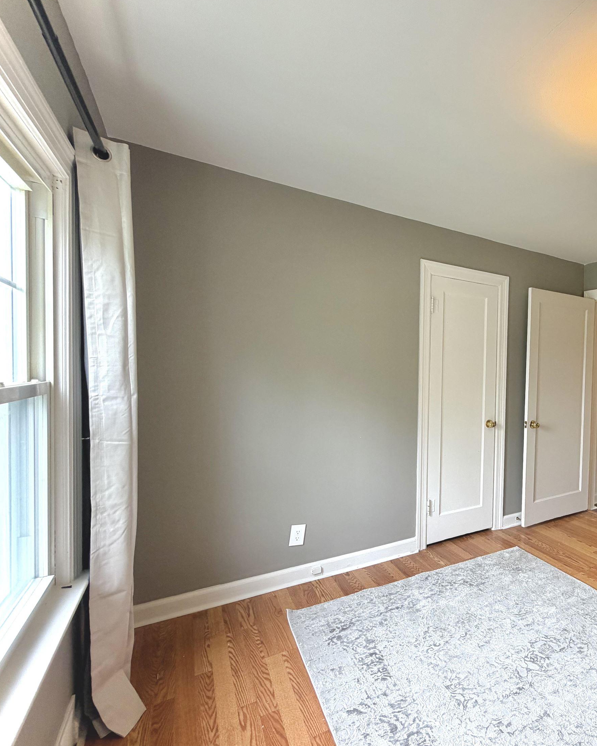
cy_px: 385
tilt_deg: -2.0
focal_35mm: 19
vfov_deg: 83.3
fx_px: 420
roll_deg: -1.4
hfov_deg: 62.6
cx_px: 505
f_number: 2.2
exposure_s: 1/120
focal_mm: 2.22
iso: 100
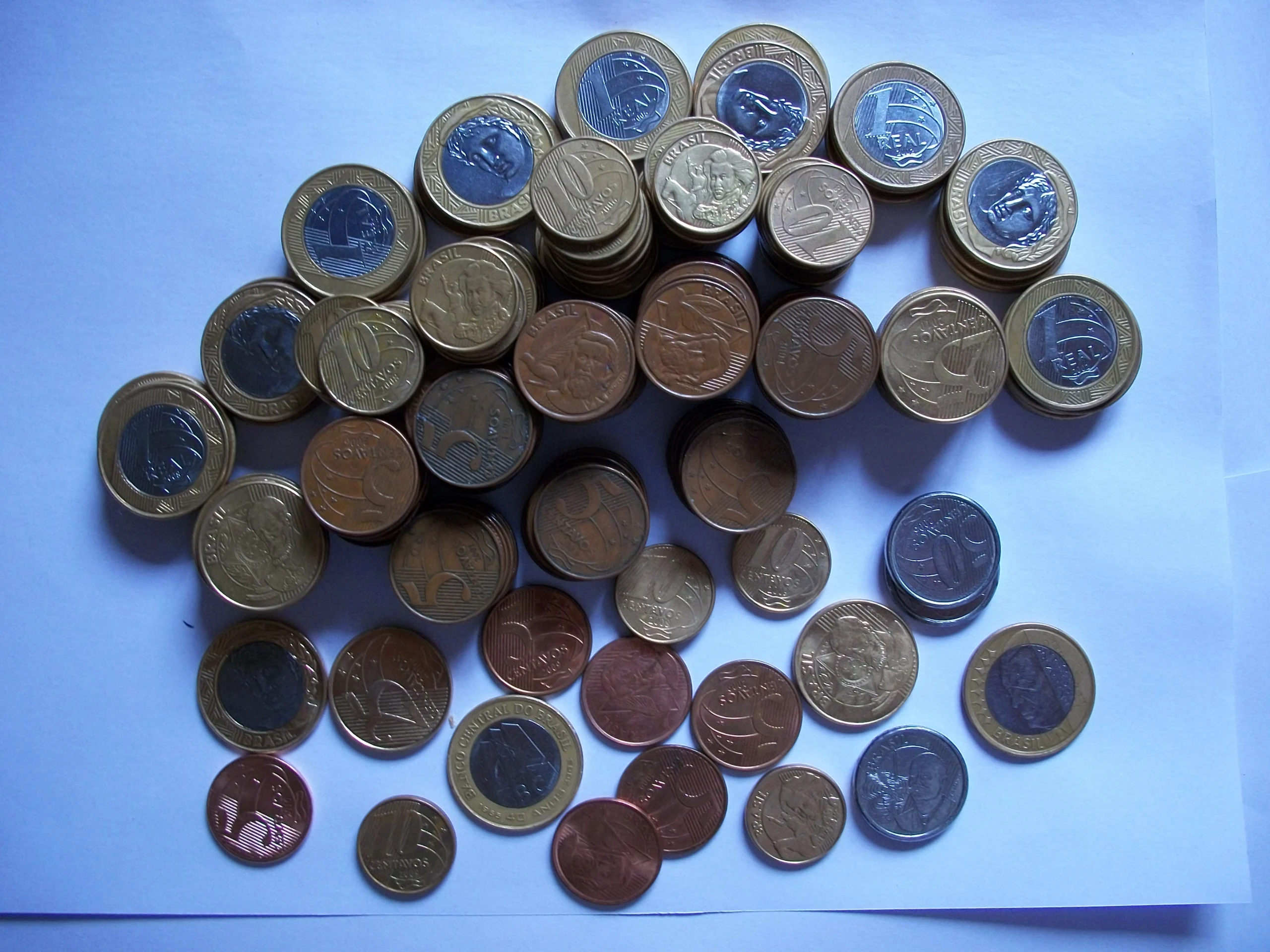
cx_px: 635
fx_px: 1284
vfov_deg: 40.7
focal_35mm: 35
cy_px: 476
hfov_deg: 52.6
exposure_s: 1/25
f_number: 3.1
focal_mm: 6.3
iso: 160
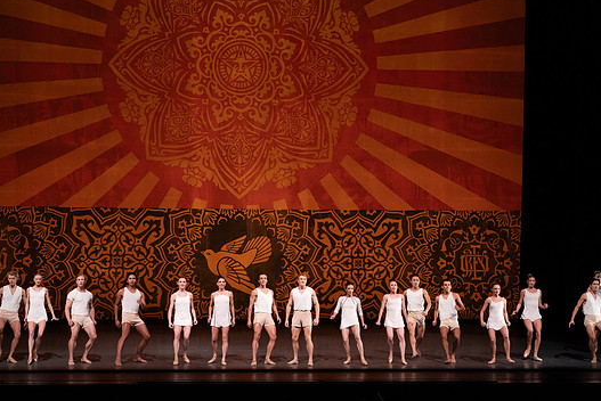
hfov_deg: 18.6
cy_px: 206
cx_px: 294
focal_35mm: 110
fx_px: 1837
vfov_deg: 12.5
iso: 6400
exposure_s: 1/400
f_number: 6.3
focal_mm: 100
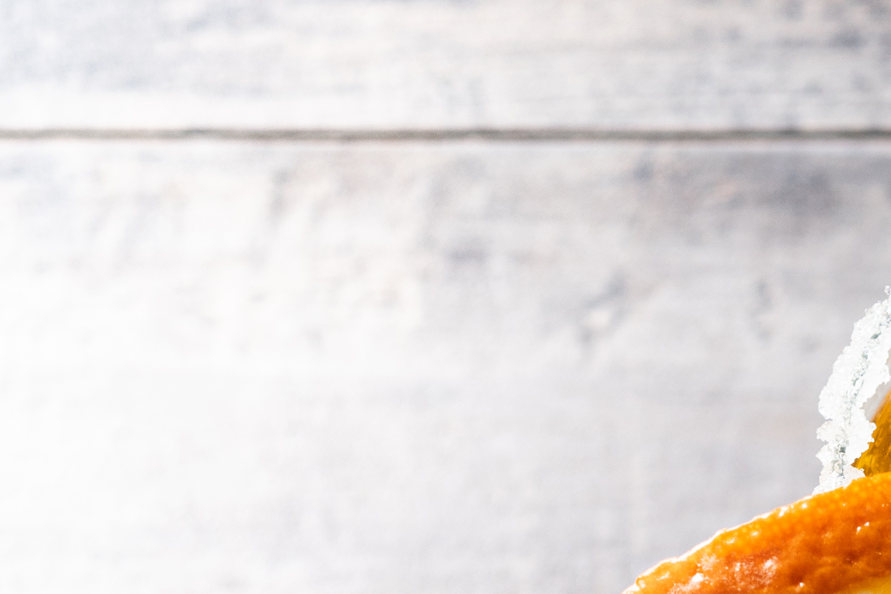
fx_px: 7202
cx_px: 1360
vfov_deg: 4.7
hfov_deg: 7.0
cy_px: 907
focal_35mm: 291
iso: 100
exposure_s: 1/200
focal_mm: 60
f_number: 6.3
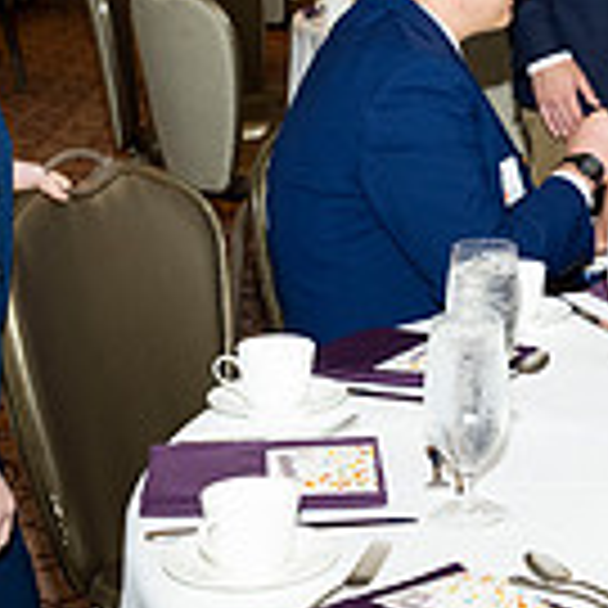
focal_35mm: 111
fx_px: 2206
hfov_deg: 15.3
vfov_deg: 15.4
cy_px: -16
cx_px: 653
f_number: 5.6
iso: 1000
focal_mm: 30.5
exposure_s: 1/125
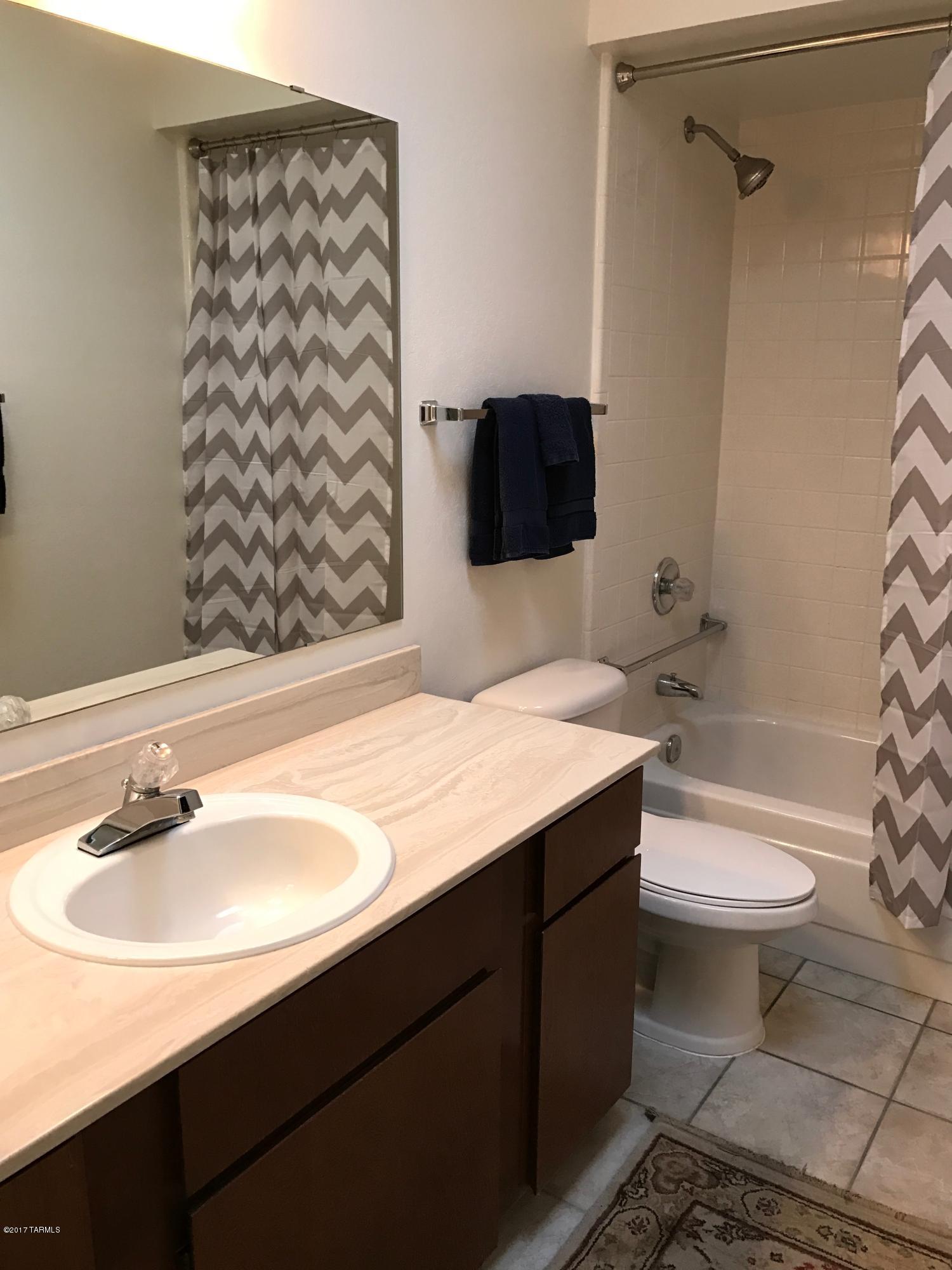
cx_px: 476
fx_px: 1027
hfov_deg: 49.7
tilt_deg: -13.7
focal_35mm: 28
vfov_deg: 63.4
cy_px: 635
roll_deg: -0.6
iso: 40
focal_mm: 3.99
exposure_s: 1/24
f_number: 1.8
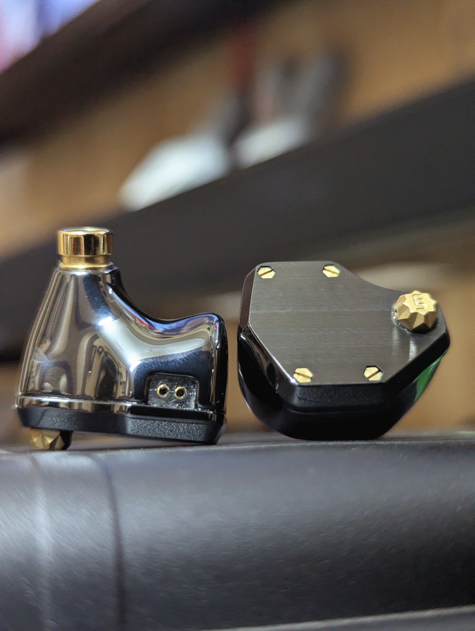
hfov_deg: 30.3
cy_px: 316
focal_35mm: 48
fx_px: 876
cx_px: 238
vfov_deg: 39.6
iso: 693
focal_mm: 6.81
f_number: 1.85
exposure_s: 1/25
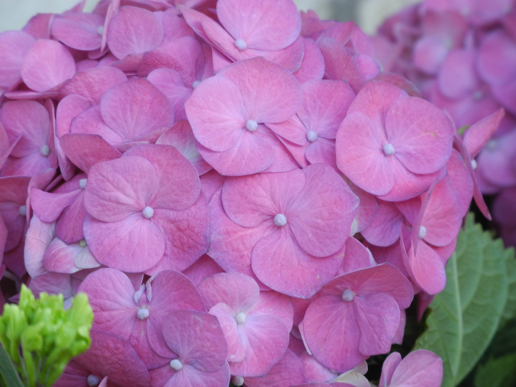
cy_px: 194
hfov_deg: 9.9
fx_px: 2981
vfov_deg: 7.4
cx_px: 258
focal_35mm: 200
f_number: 5.6
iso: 136
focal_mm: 42.6
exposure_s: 1/30
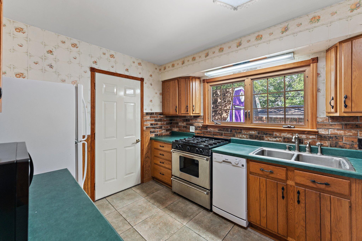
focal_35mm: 14
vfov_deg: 81.2
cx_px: 181
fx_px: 141
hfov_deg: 104.3
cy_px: 120
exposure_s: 1/10
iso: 500
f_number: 5.6
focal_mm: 14
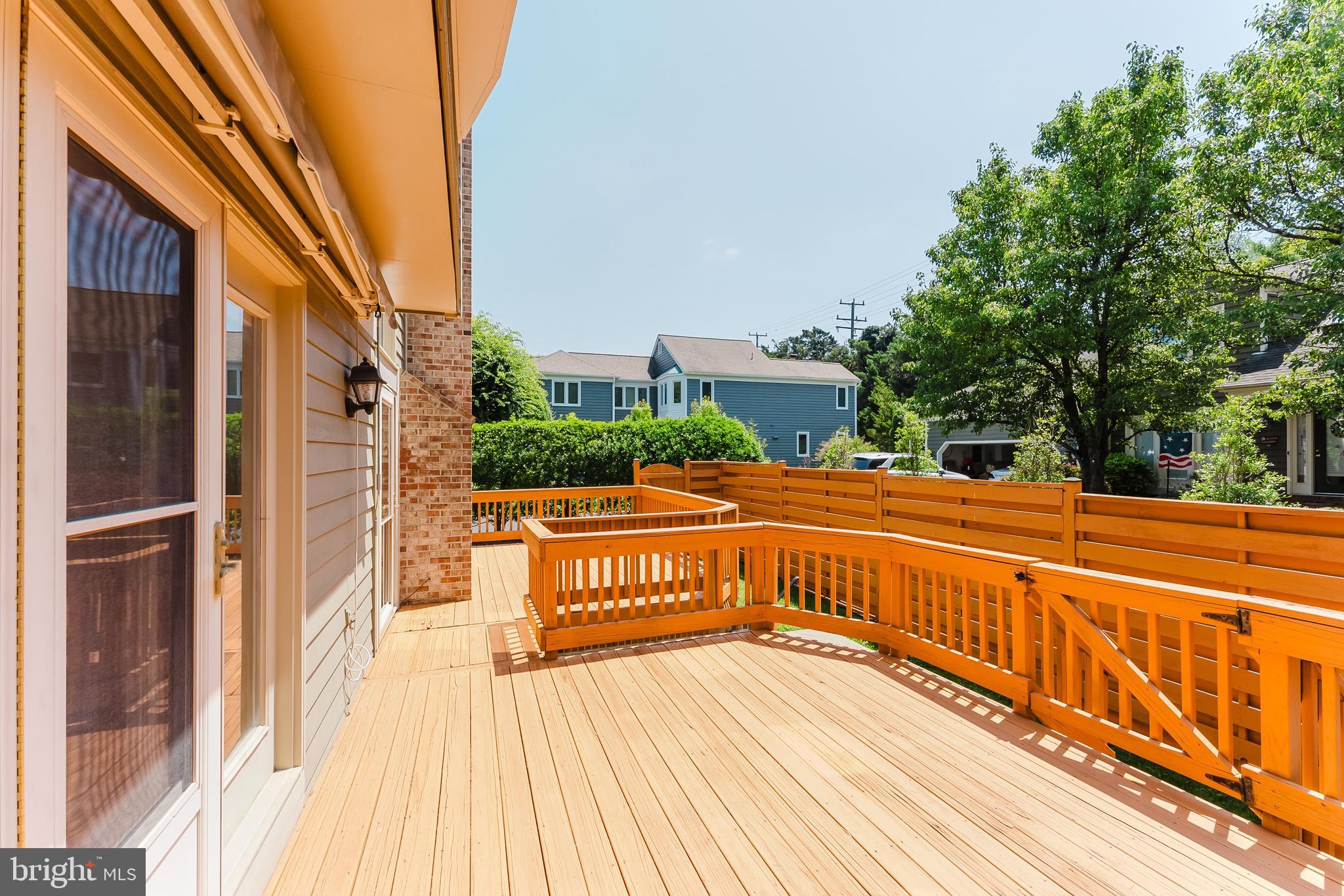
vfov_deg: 81.2
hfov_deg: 104.2
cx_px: 672
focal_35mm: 14
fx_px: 523
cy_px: 448
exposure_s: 1/1000
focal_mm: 14
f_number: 9
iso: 500
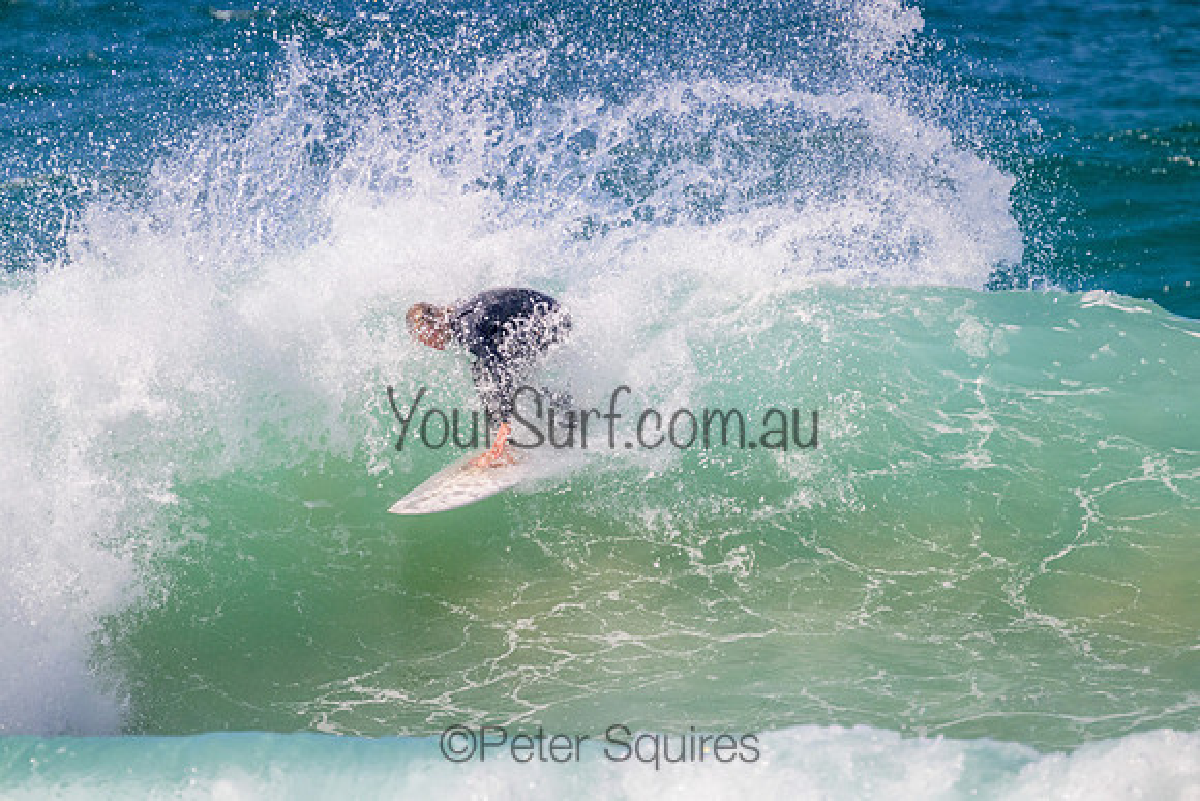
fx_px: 26672
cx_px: 600
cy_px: 400
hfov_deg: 2.6
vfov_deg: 1.7
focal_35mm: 800
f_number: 11
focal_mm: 800
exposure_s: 1/2000
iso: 1250
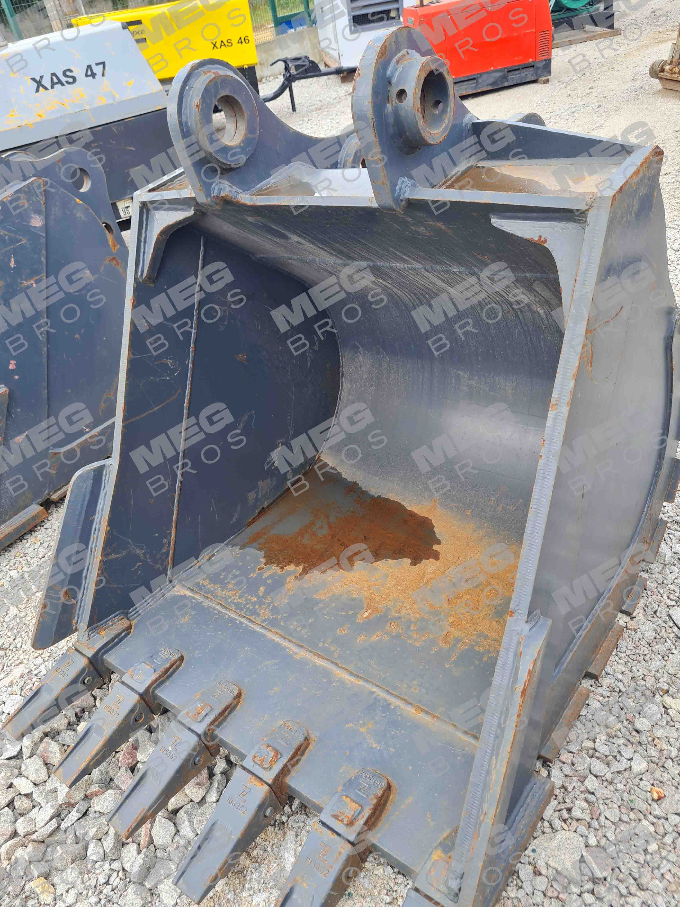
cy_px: 454
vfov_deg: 67.3
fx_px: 681
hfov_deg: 53.1
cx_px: 340
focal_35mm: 26
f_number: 1.8
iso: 50
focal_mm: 5.4
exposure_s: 1/935
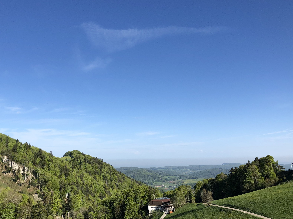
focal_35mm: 36
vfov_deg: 39.4
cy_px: 135
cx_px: 128
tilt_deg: +5.4
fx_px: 305
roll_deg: +0.6
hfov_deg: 51.2
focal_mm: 4
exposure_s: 1/2088
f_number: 1.8
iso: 20
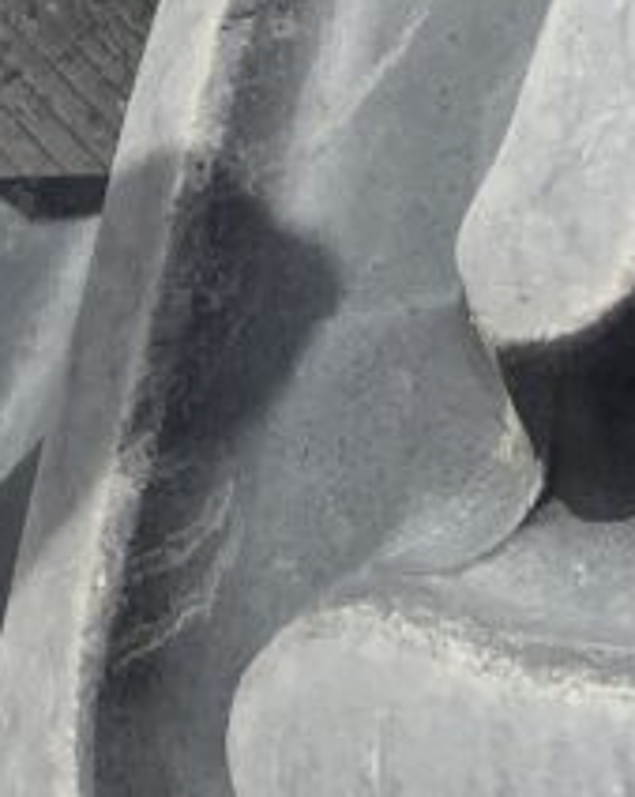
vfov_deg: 13.2
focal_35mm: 137
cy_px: -466
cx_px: -49
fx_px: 3225
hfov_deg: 11.1
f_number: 1.8
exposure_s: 1/1451
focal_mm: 3
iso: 16
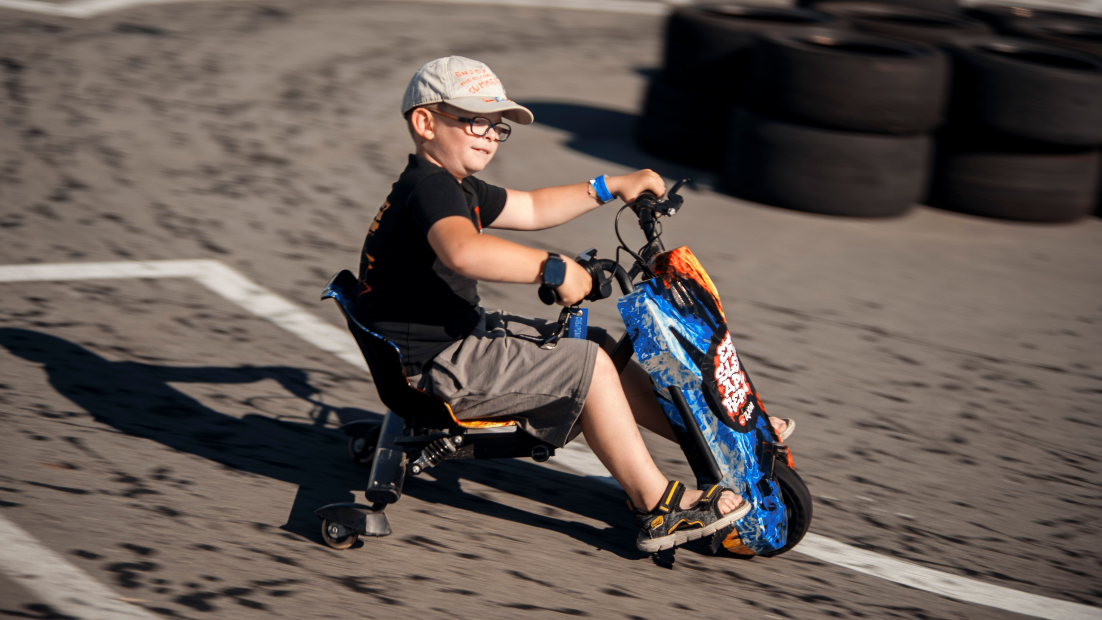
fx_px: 2602
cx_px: 551
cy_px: 255
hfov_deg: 23.9
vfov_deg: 13.6
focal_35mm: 89
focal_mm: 85
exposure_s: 1/125
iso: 100
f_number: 1.8
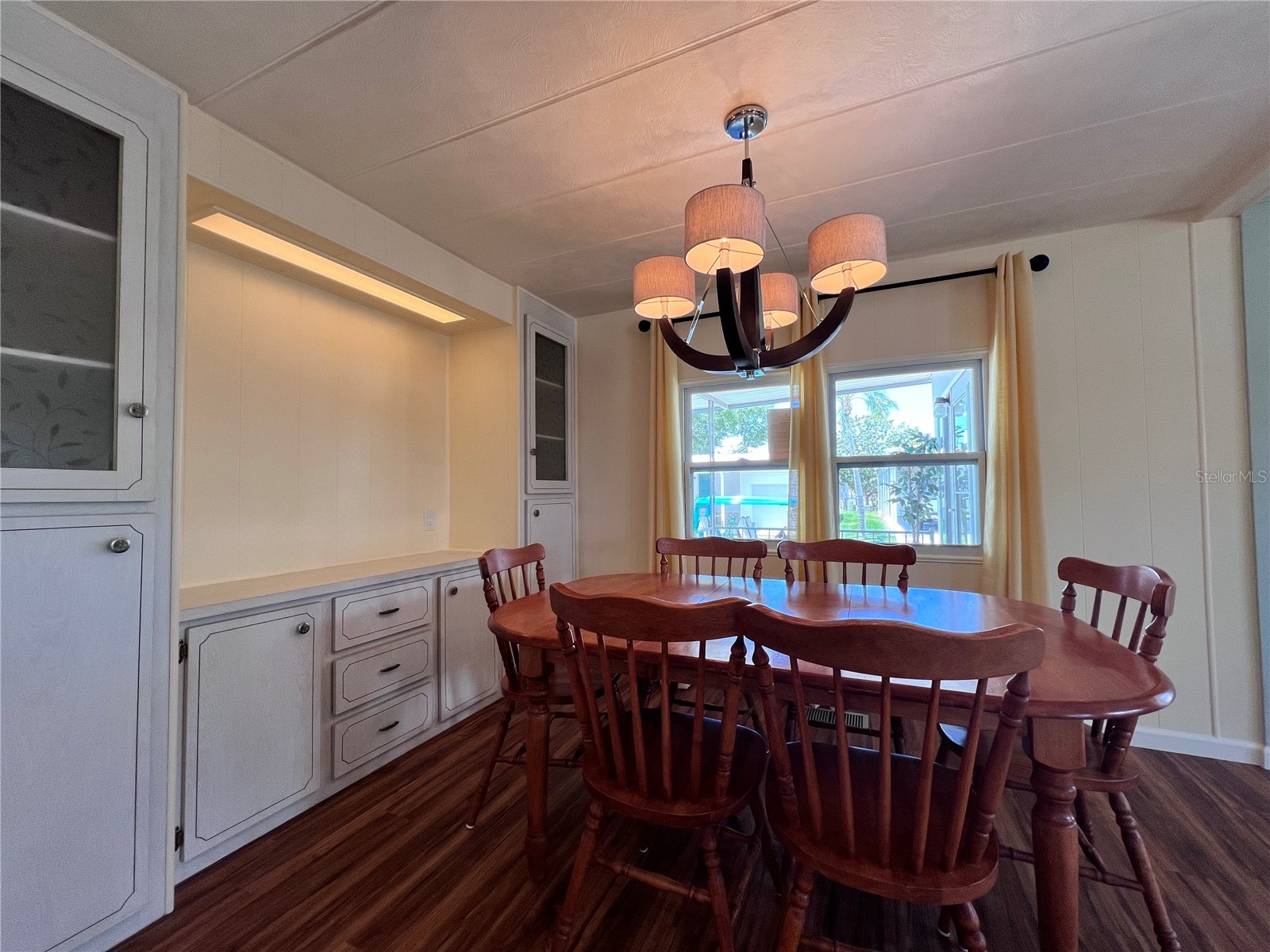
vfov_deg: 89.9
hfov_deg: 106.2
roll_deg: +0.1
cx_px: 635
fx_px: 477
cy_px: 476
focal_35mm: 13
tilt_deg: +1.8
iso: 80
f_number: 1.8
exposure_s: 1/120
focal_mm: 1.57
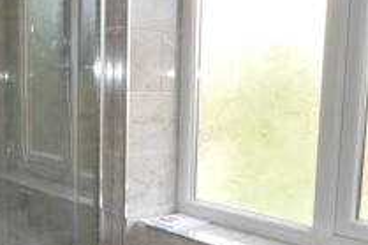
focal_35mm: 47
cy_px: 148
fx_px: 480
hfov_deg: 41.7
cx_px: 143
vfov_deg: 28.5
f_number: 4
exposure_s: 1/125
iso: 320
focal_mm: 10
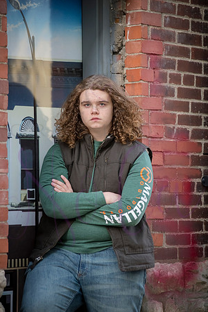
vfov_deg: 14.0
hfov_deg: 9.3
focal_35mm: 147
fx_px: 1274
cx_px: 104
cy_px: 155
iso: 1250
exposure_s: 1/320
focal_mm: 145
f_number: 4.5
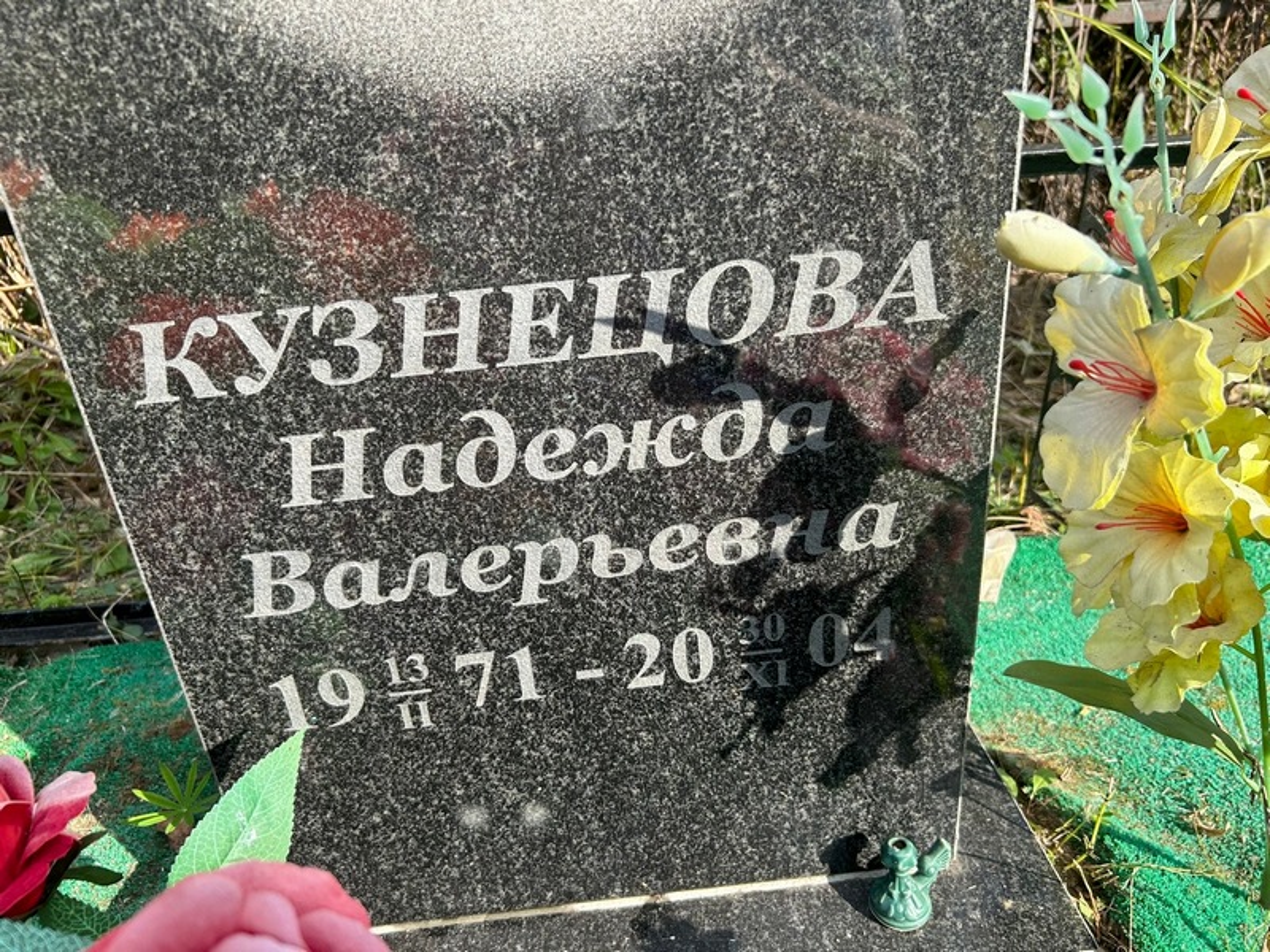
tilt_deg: -29.7
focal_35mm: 26
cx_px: 635
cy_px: 476
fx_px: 954
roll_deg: +4.1
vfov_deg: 53.1
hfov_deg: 67.3
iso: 50
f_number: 1.5
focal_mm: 5.7
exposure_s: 1/1112
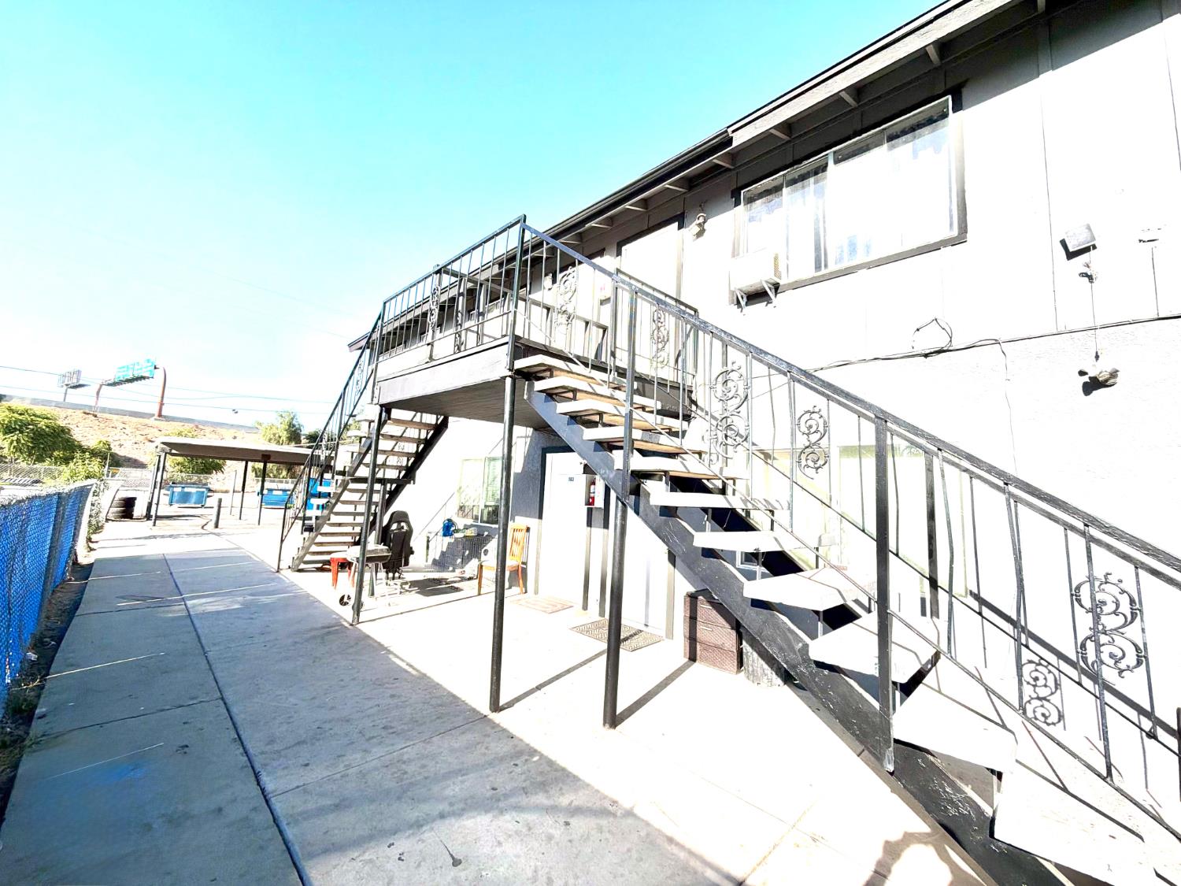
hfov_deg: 102.1
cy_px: 443
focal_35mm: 14
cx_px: 590
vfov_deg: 85.7
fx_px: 478
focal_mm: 2.22
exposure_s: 1/770
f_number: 2.2
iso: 25
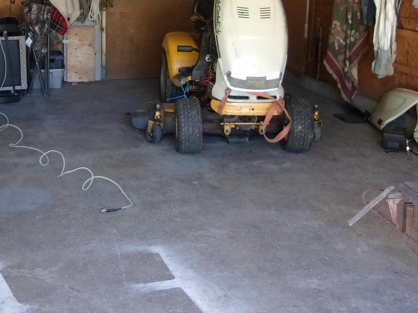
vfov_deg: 25.1
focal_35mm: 56
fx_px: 676
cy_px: 19
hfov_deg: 34.3
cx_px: 180
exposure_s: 1/34
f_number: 3
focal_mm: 4.9
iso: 132
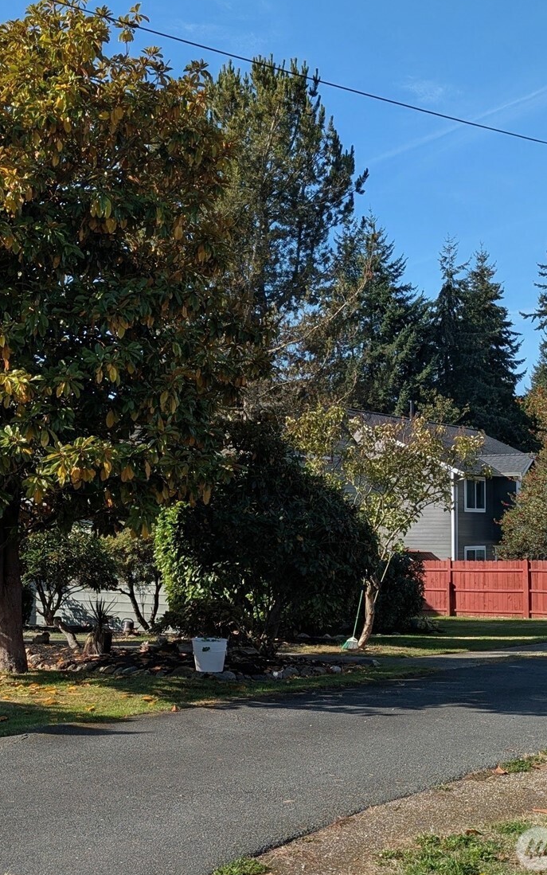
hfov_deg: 33.2
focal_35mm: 37
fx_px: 882
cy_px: 402
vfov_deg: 52.7
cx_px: 88
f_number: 1.68
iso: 21
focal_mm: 6.9
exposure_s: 1/840
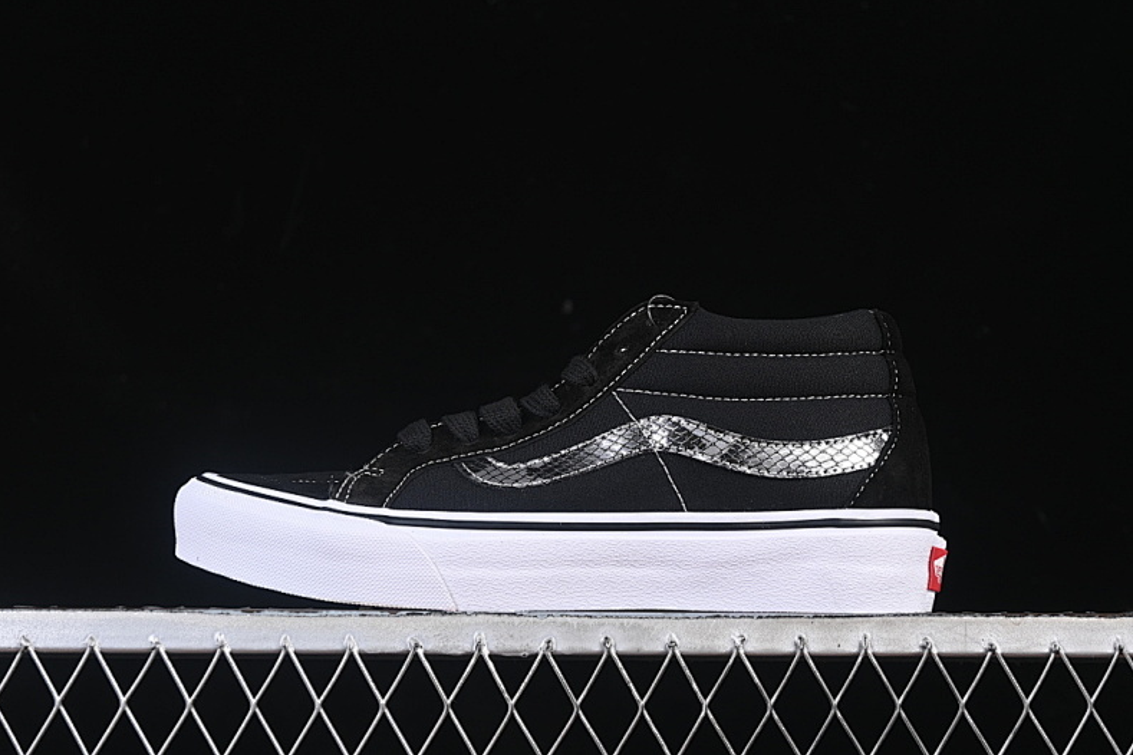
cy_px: 374
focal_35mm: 76
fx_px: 2392
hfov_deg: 26.7
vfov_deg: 17.9
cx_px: 561
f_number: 6.3
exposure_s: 1/60
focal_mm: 50
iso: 160
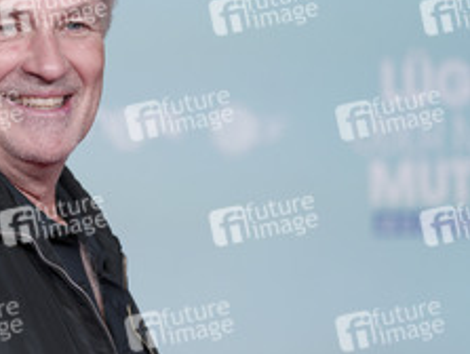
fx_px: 3033
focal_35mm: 223
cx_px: -3
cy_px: 169
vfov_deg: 6.7
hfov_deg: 8.8
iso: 500
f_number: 2.8
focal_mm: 115
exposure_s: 1/250
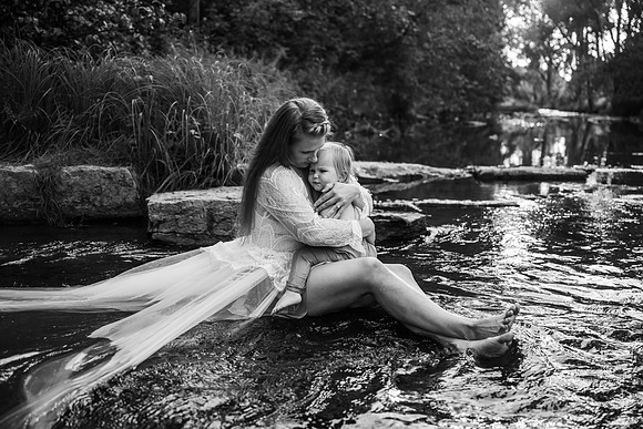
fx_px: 679
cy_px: 214
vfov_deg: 35.1
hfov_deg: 50.7
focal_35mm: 38
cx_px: 322
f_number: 2.8
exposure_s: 1/1000
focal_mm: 38
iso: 500
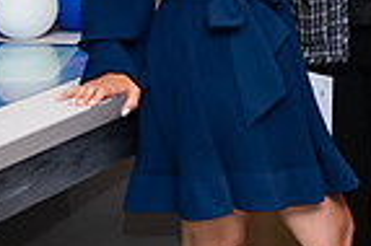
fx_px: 1760
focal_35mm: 171
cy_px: -96
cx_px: 486
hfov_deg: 11.7
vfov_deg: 7.9
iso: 400
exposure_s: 1/160
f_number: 3.2
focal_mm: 40
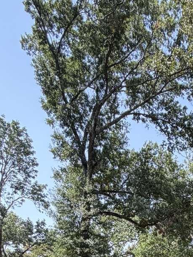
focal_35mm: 53
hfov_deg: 25.1
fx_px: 394
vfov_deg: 27.2
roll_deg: +1.4
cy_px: 370
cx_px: 223
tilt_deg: -10.9
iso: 64
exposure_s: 1/419
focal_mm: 2.22
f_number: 2.2
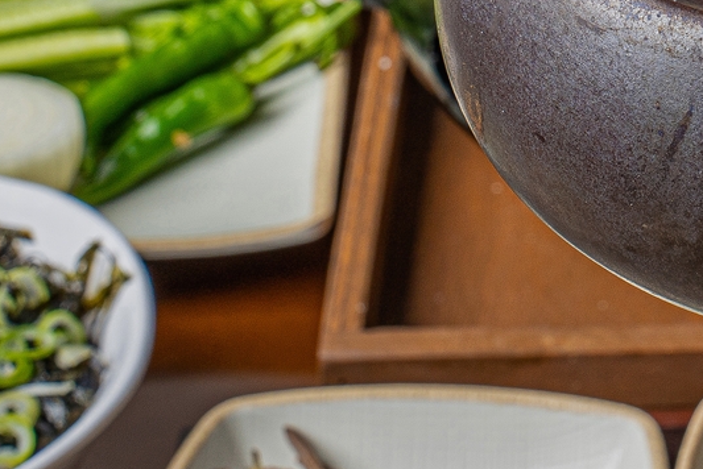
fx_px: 3400
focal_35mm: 174
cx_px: 917
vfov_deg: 7.8
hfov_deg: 11.5
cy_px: -128
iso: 100
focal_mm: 58
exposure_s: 1/125
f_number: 11
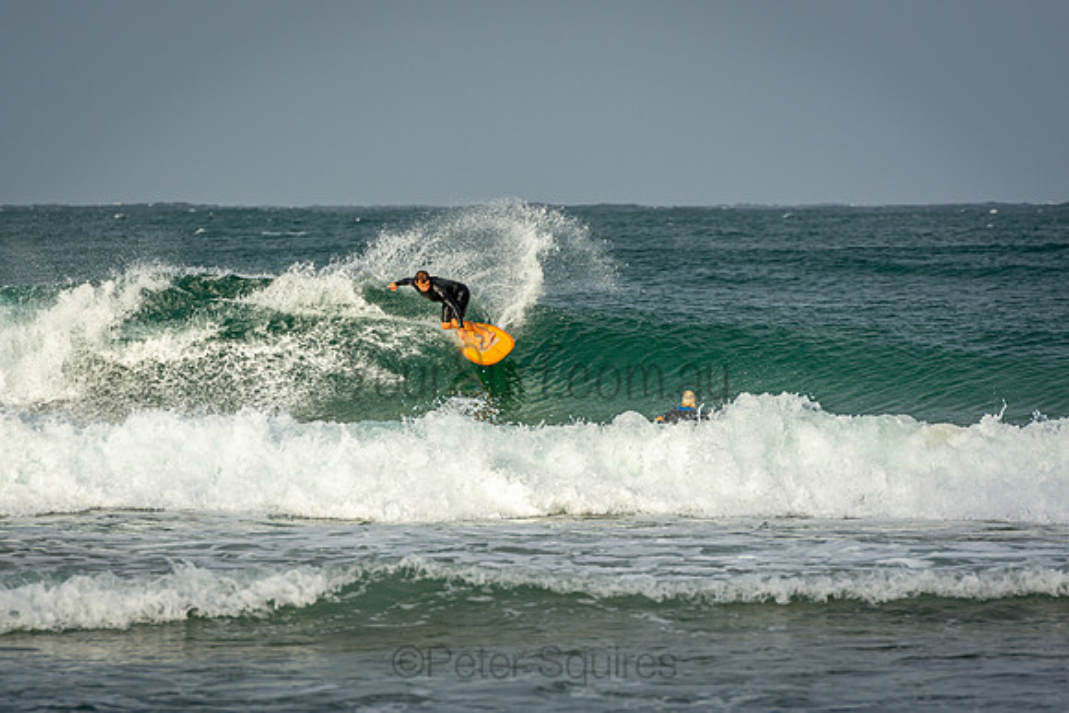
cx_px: 534
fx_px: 9088
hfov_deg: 6.7
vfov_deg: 4.5
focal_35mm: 306
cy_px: 356
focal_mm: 200
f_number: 5.6
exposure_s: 1/1600
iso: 200
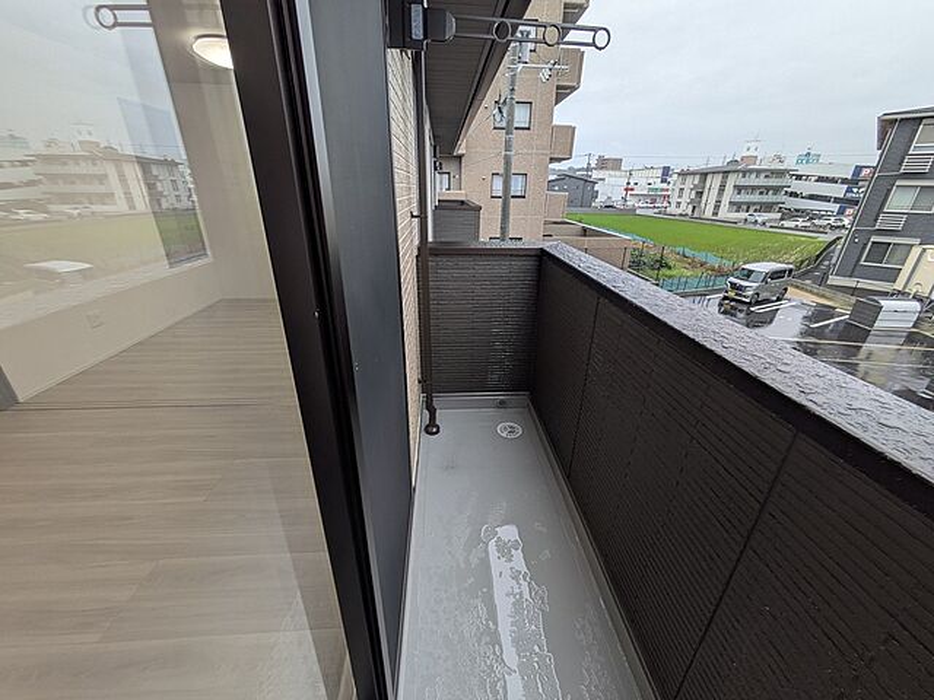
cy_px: 350
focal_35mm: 14
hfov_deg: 102.1
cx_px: 467
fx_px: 378
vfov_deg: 85.7
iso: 47
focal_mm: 1.83
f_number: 2.2
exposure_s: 1/125
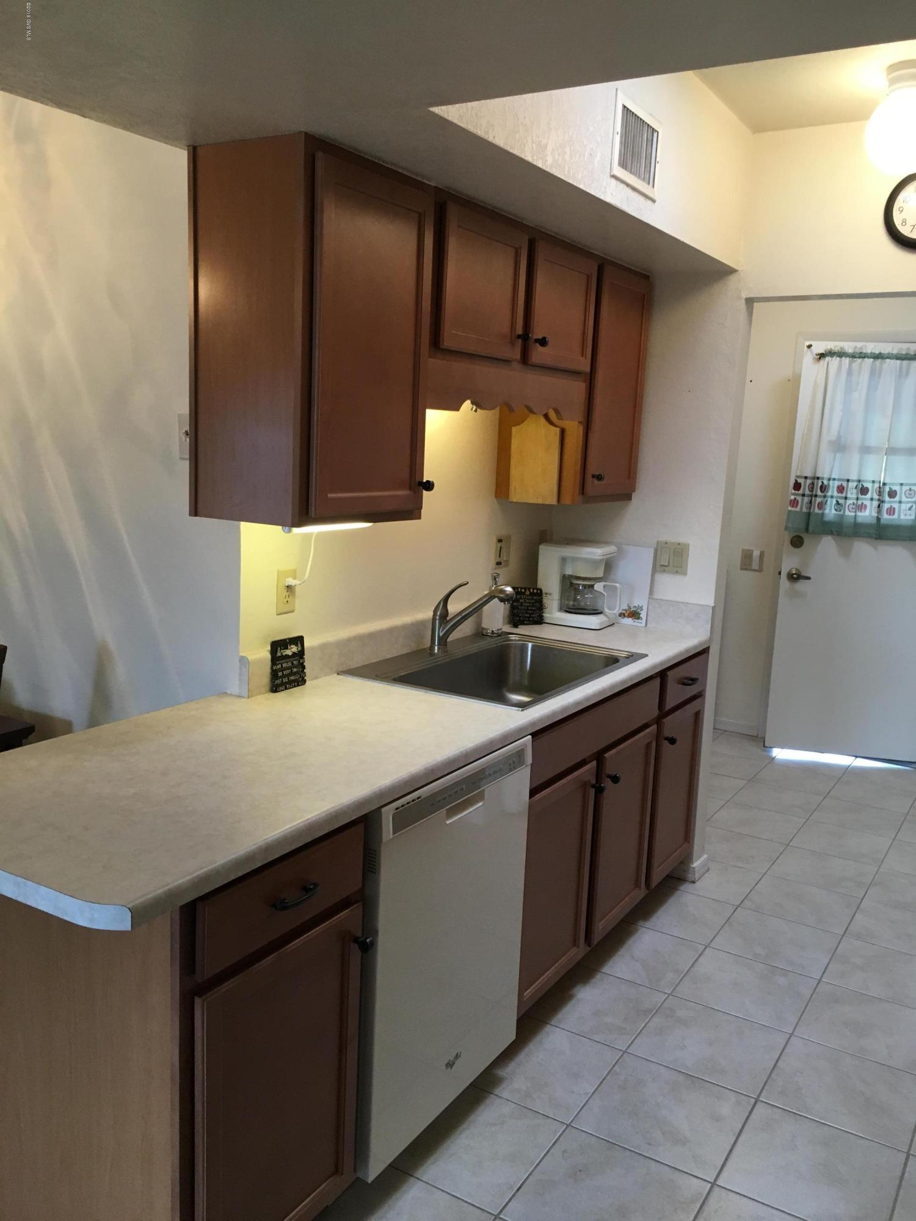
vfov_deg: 61.7
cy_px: 610
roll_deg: -2.6
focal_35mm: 29
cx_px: 458
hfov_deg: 48.2
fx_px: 1023
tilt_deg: -9.2
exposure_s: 1/30
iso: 40
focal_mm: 4.15
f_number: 2.2
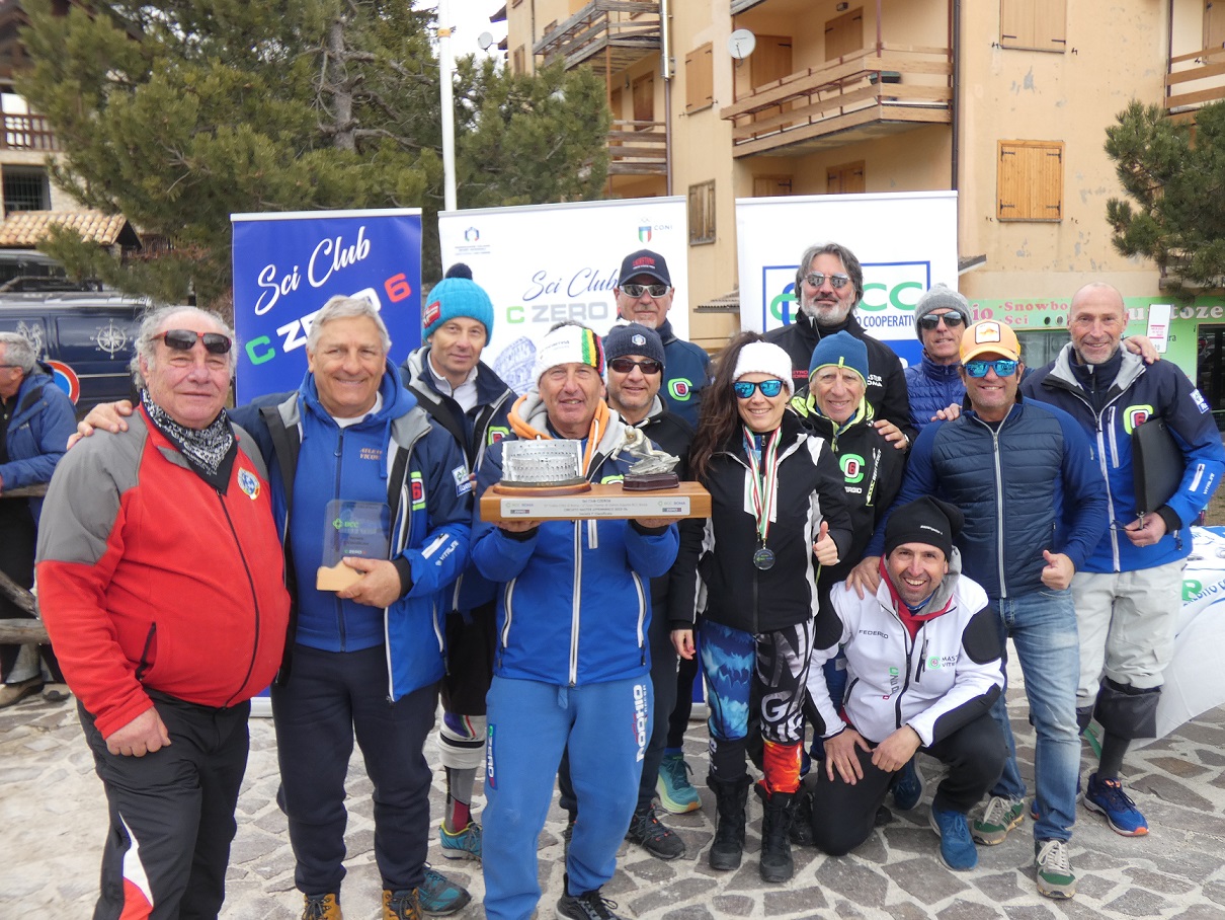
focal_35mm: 33
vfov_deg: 43.0
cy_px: 460
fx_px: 1168
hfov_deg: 55.3
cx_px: 612
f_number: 3.4
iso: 80
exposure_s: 1/200
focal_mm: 6
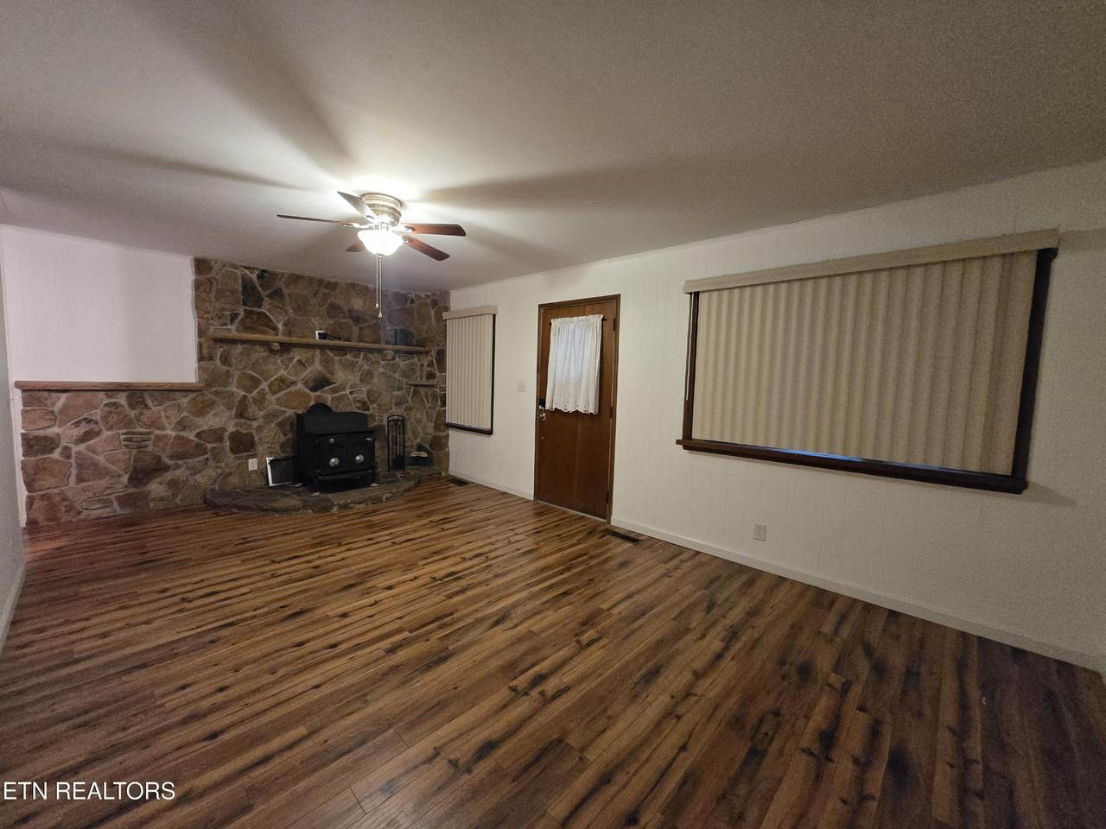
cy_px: 414
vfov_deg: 89.9
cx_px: 553
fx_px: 415
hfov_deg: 106.2
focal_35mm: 13
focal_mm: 1.7
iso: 1000
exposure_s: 1/60
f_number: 2.2
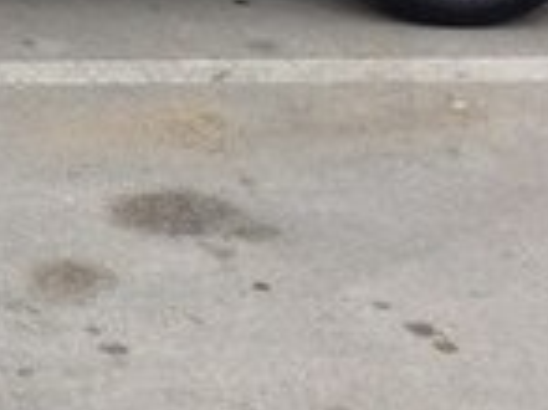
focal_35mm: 130
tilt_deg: -11.3
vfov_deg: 10.7
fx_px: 2056
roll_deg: -2.1
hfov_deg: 14.5
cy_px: -326
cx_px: -190
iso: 32
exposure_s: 1/126
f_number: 2.2
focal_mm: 4.15
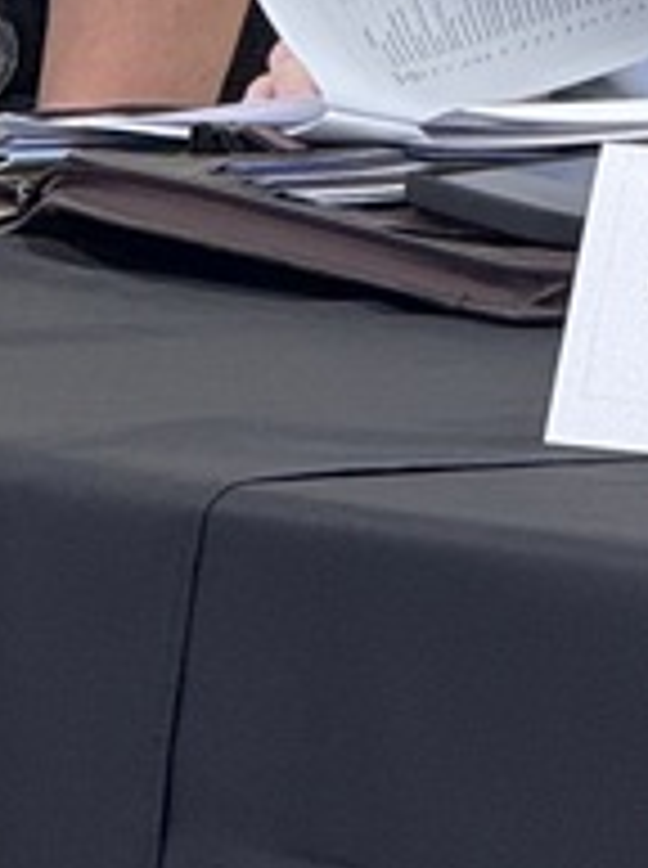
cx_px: -86
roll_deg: -0.4
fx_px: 15977
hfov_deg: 2.3
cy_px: -396
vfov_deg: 3.1
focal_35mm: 638
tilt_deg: -3.6
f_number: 2.8
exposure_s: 1/60
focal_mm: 15.66
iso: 160
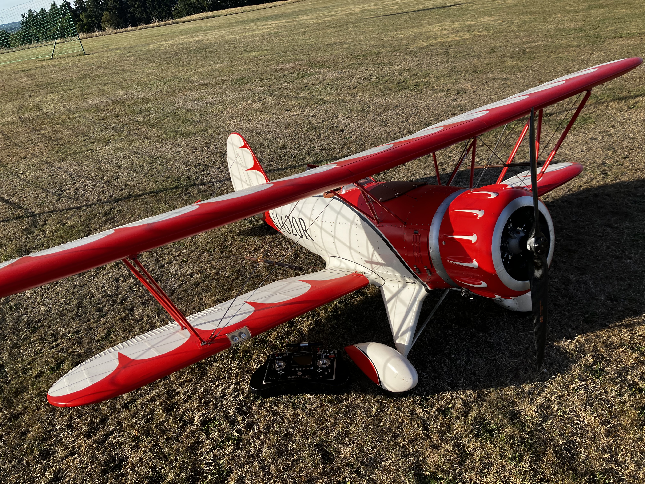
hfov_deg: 63.4
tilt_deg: -25.6
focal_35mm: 28
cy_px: 242
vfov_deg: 49.7
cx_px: 322
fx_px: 522
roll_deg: +12.6
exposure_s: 1/1012
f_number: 1.8
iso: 32
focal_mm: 3.99
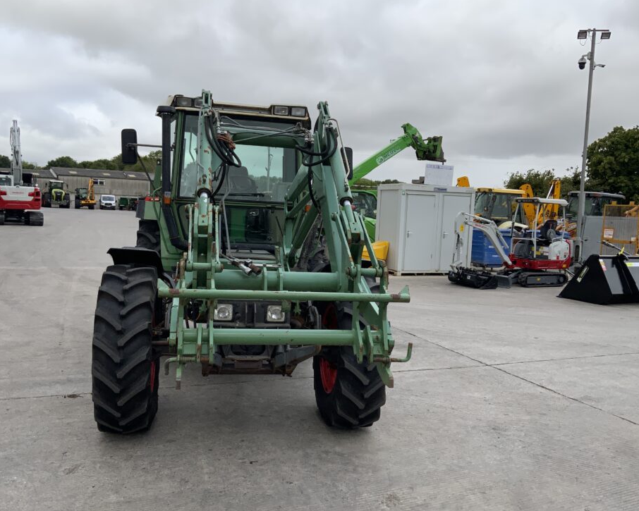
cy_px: 257
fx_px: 605
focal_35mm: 32
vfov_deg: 45.8
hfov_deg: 55.7
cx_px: 315
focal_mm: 3
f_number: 1.8
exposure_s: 1/1221
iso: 16
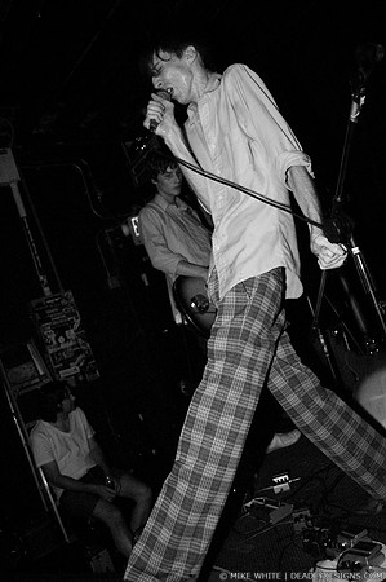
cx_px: 193
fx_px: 484
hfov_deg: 43.5
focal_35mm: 30
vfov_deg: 62.0
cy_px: 291
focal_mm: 20
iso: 1600
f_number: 2.8
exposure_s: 1/30
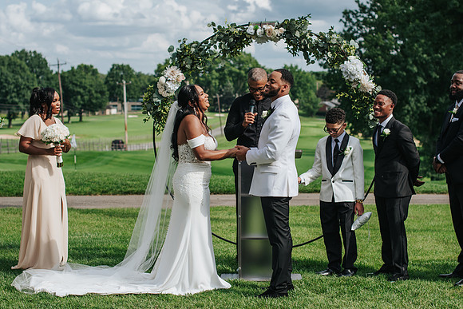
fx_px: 960
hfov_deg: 27.1
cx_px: 236
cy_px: 148
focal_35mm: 75
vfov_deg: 18.3
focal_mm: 50
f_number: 3.2
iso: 110
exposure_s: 1/1600
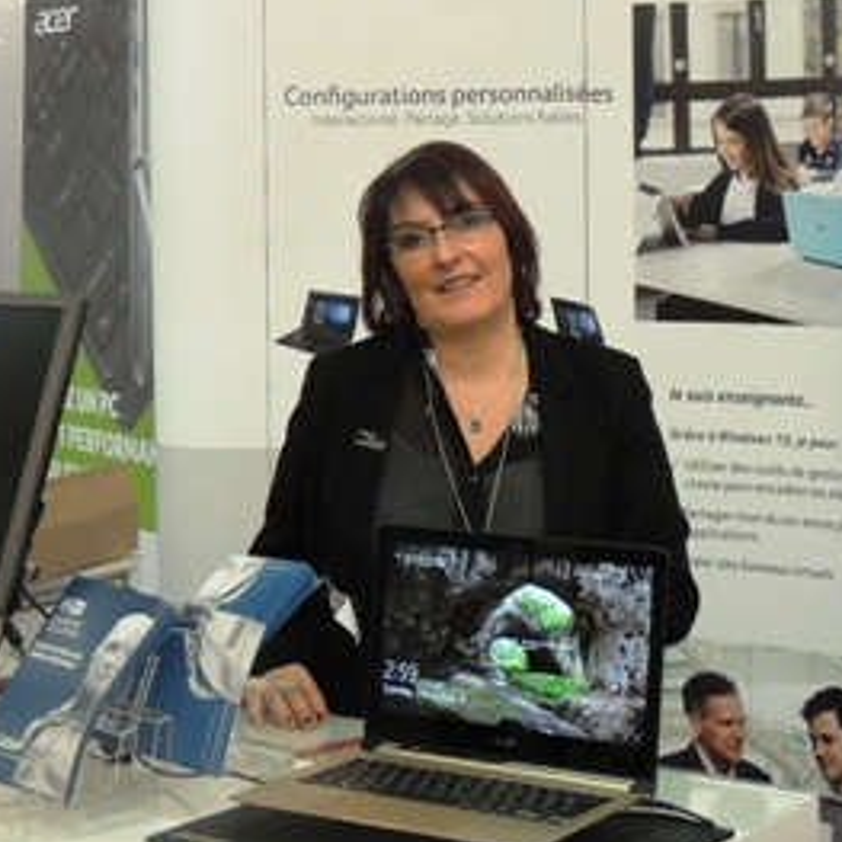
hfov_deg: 20.2
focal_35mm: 86
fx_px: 2367
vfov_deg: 20.1
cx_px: 419
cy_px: 298
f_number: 3.3
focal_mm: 7.1
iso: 400
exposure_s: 1/25
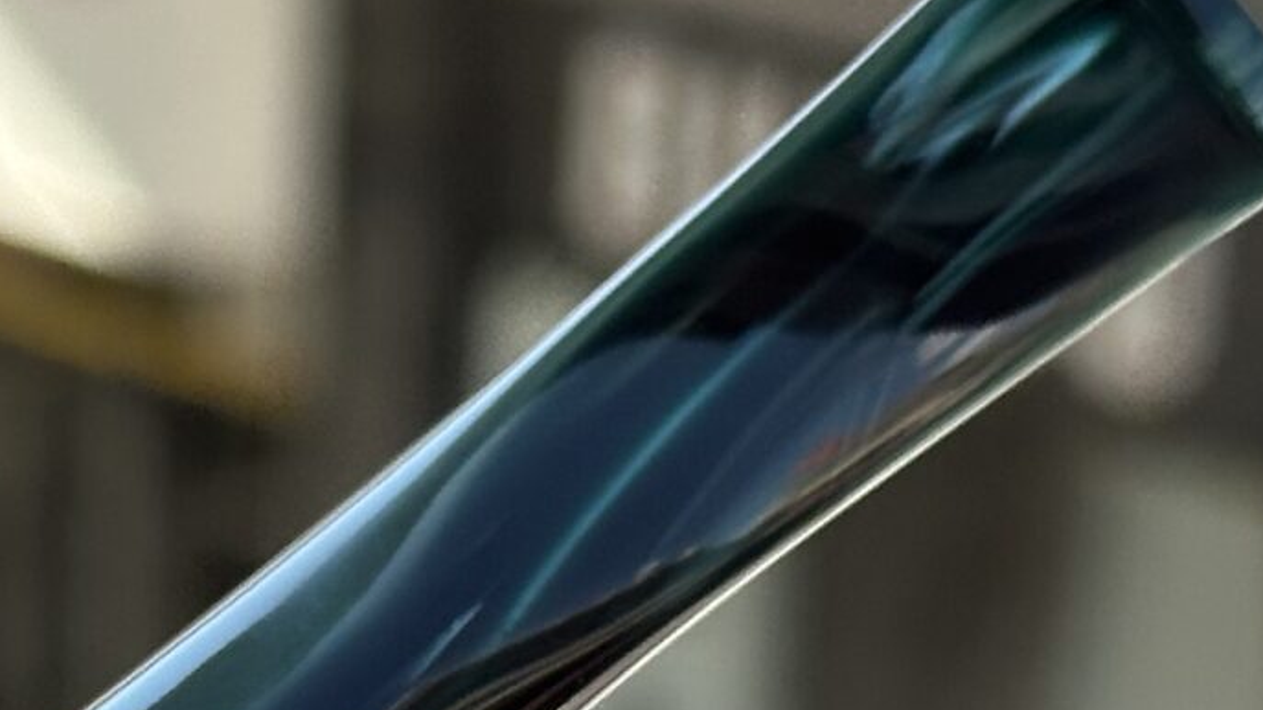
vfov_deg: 6.1
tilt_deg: -19.3
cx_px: -338
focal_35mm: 195
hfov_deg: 10.8
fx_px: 6529
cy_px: 1319
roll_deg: -1.4
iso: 64
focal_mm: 6.86
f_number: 1.78
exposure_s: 1/1289
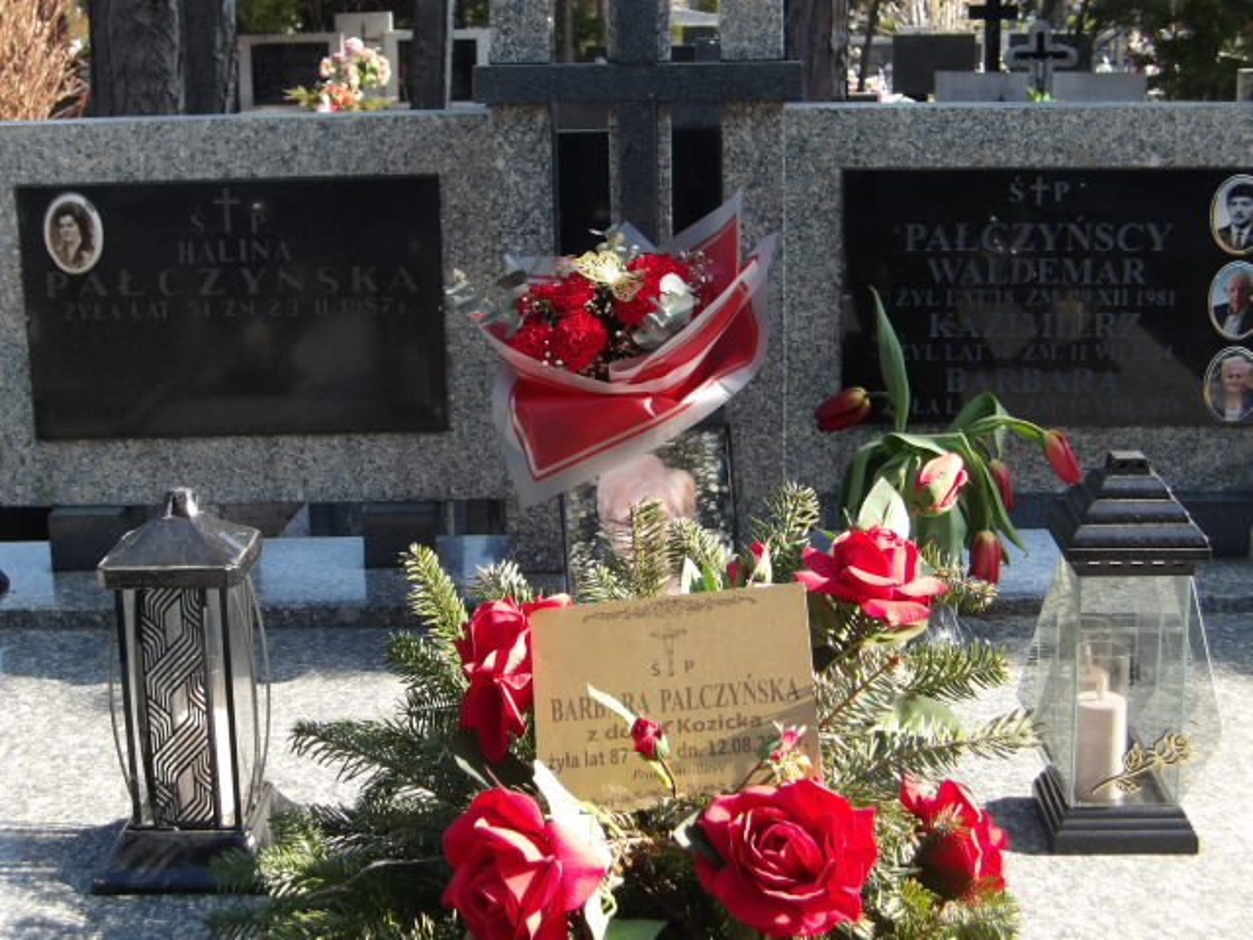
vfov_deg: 27.5
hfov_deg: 36.2
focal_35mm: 53
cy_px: 470
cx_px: 626
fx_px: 1918
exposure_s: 1/154
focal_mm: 9.4
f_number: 4.2
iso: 100
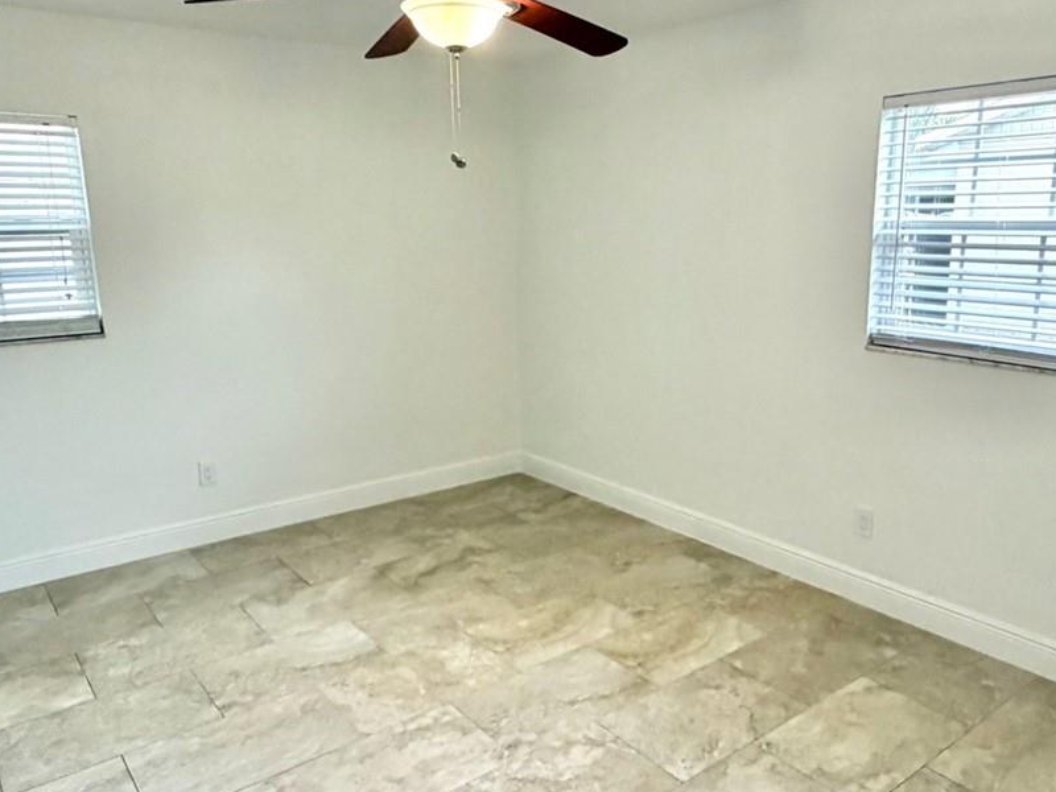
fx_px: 854
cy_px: 388
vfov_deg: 49.7
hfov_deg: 63.2
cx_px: 598
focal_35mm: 28
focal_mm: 2.22
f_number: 2.2
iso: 250
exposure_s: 1/120
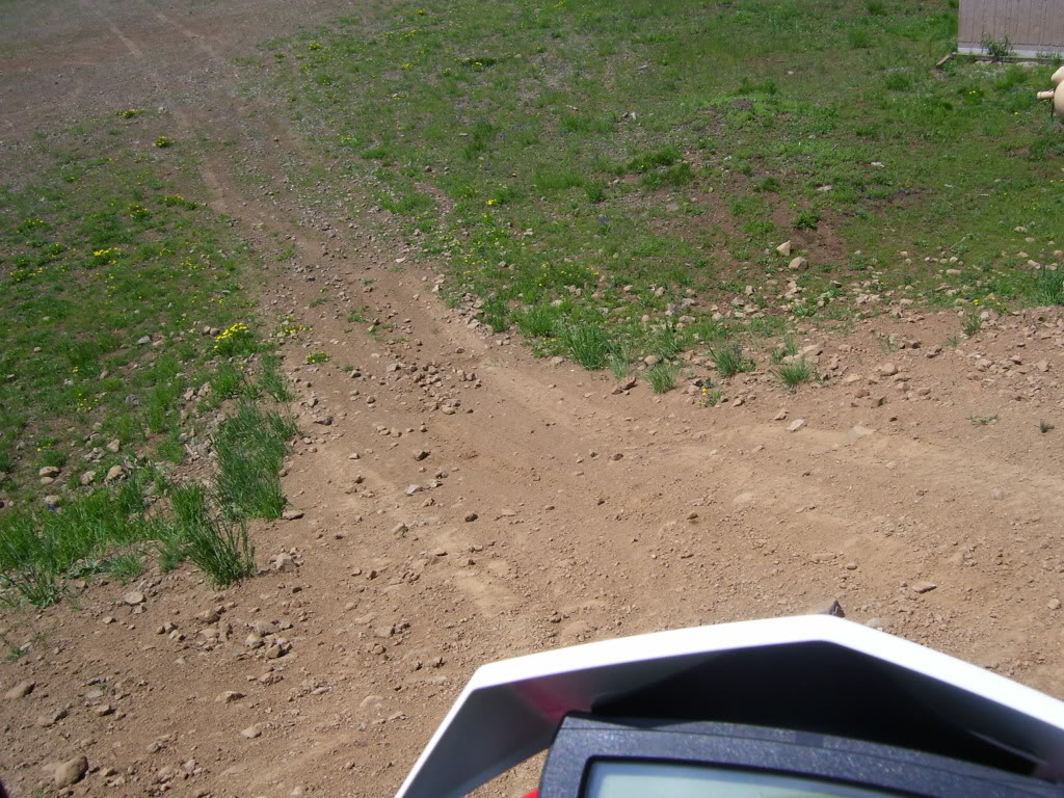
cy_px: 399
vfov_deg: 38.7
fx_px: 1137
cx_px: 532
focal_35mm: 37
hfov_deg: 50.1
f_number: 4.8
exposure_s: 1/750
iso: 80
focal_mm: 6
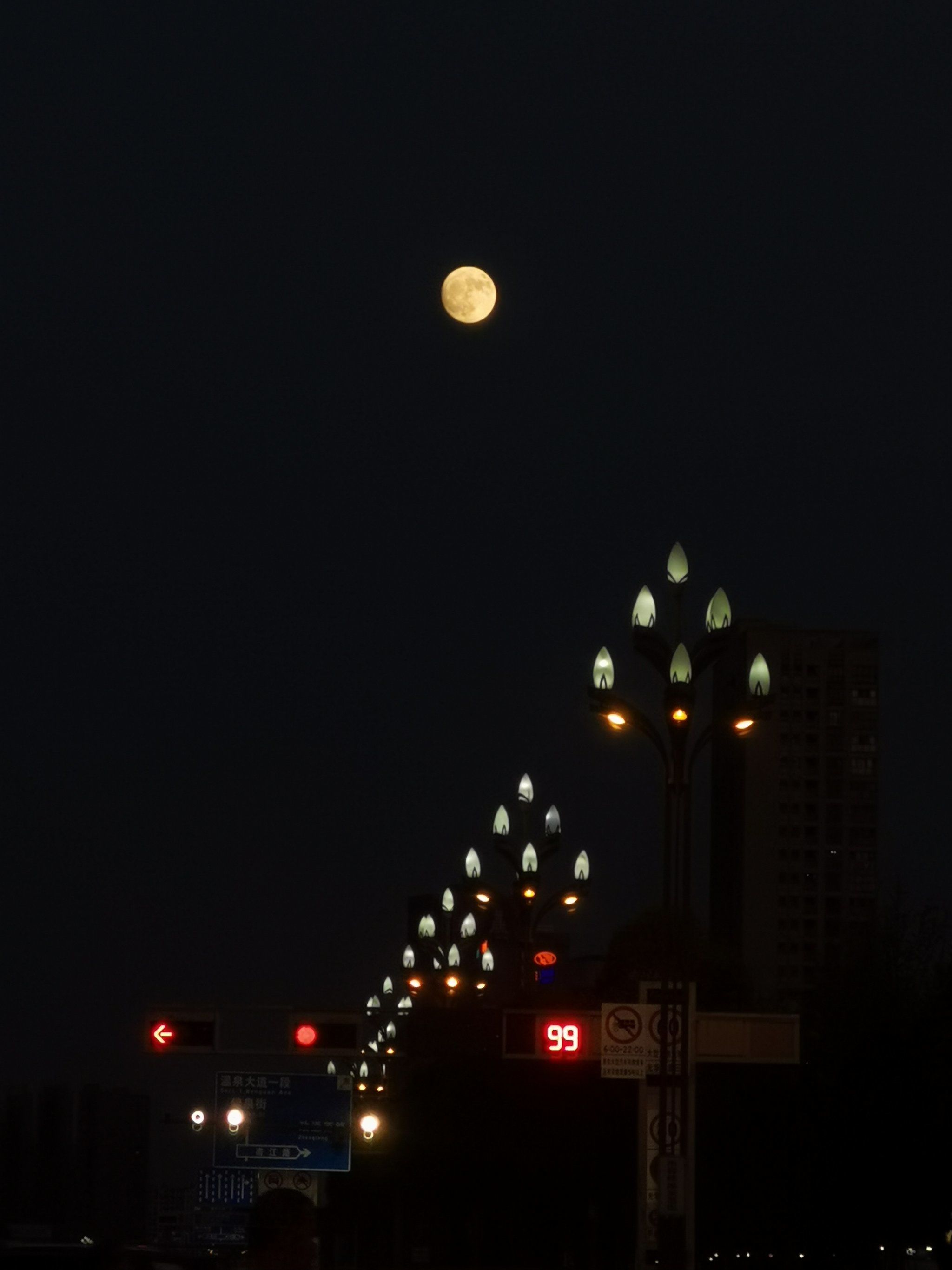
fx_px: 5794
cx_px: 476
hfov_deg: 9.4
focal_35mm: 158
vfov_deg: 12.5
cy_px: 635
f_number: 2.4
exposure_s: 1/100
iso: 80
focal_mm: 7.48
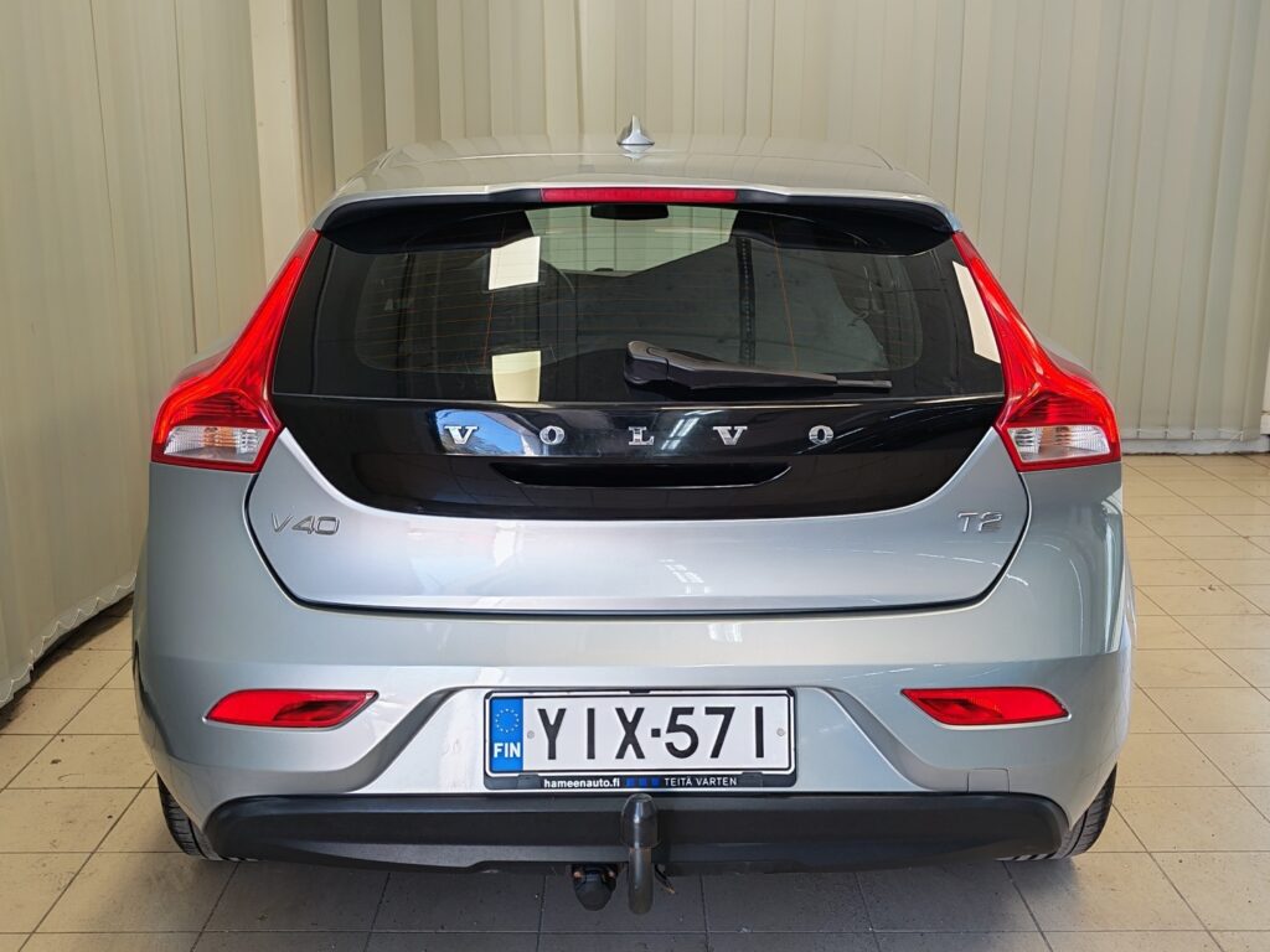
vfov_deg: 37.7
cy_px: 476
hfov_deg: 49.0
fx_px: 1394
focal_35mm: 38
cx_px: 635
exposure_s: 1/110
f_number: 1.6
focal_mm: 5.4
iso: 50
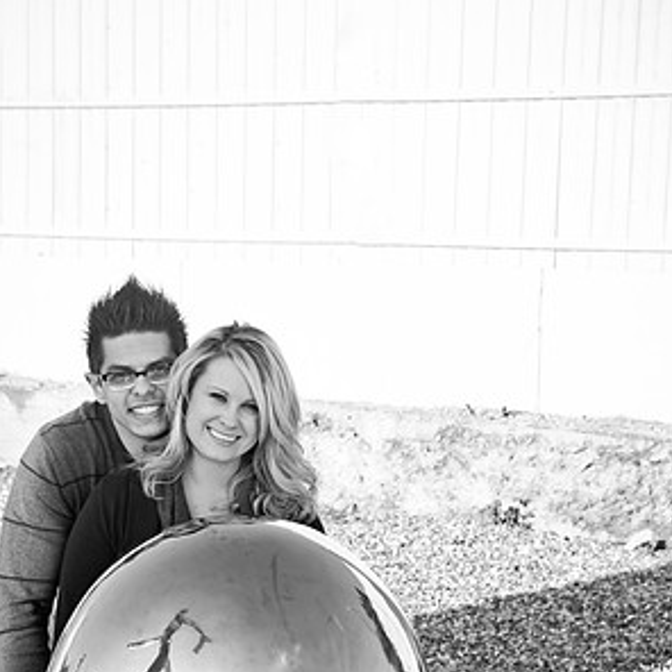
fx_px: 2043
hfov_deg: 18.7
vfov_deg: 18.7
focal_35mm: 93
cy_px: 359
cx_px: 335
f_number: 6.3
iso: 200
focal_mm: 48
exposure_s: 1/400
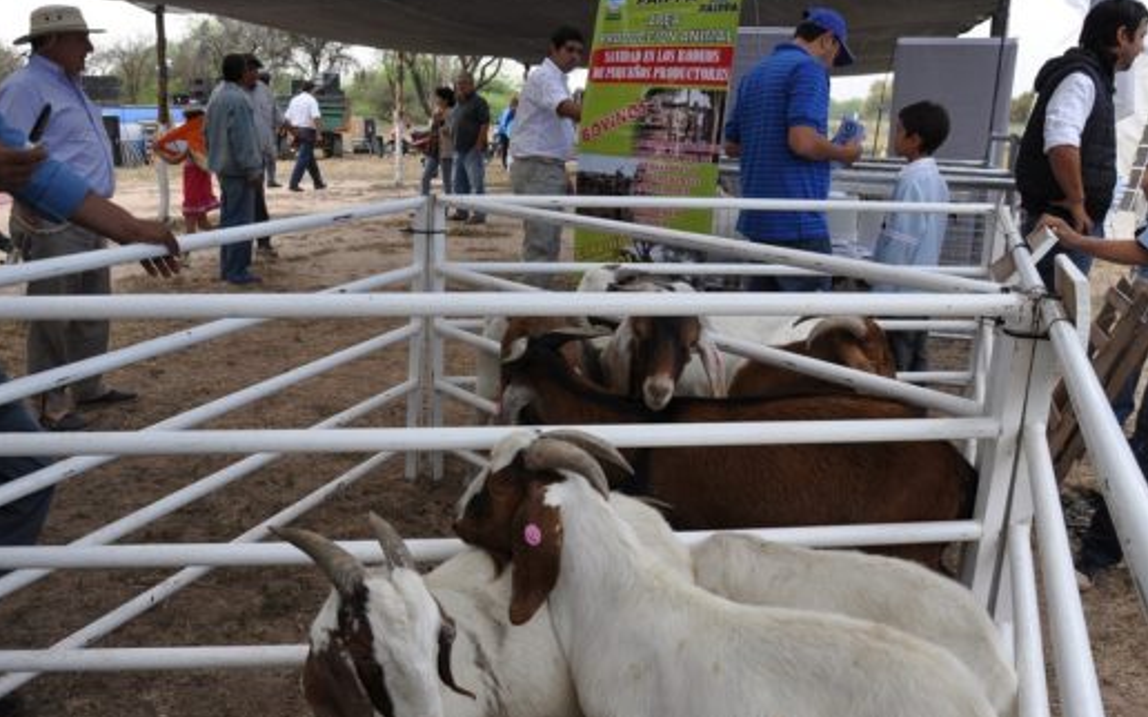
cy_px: 393
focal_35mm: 32
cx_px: 538
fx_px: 1001
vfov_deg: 39.3
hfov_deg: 59.6
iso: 200
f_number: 6.3
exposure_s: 1/160
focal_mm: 18
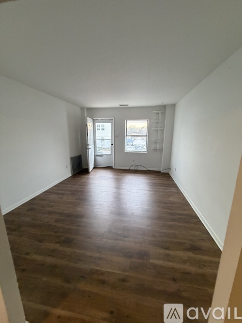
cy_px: 162
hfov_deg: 85.7
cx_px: 121
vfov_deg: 102.1
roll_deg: -1.8
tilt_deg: -10.7
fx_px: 131
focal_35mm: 14
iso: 400
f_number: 2.2
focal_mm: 2.22
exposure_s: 1/60
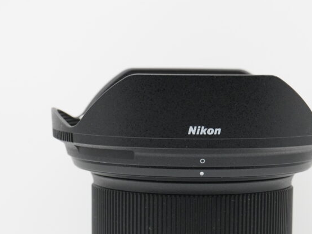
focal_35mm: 124
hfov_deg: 15.9
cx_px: 179
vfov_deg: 11.8
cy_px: 226
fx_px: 1118
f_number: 11
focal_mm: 70
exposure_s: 1/125
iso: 4000
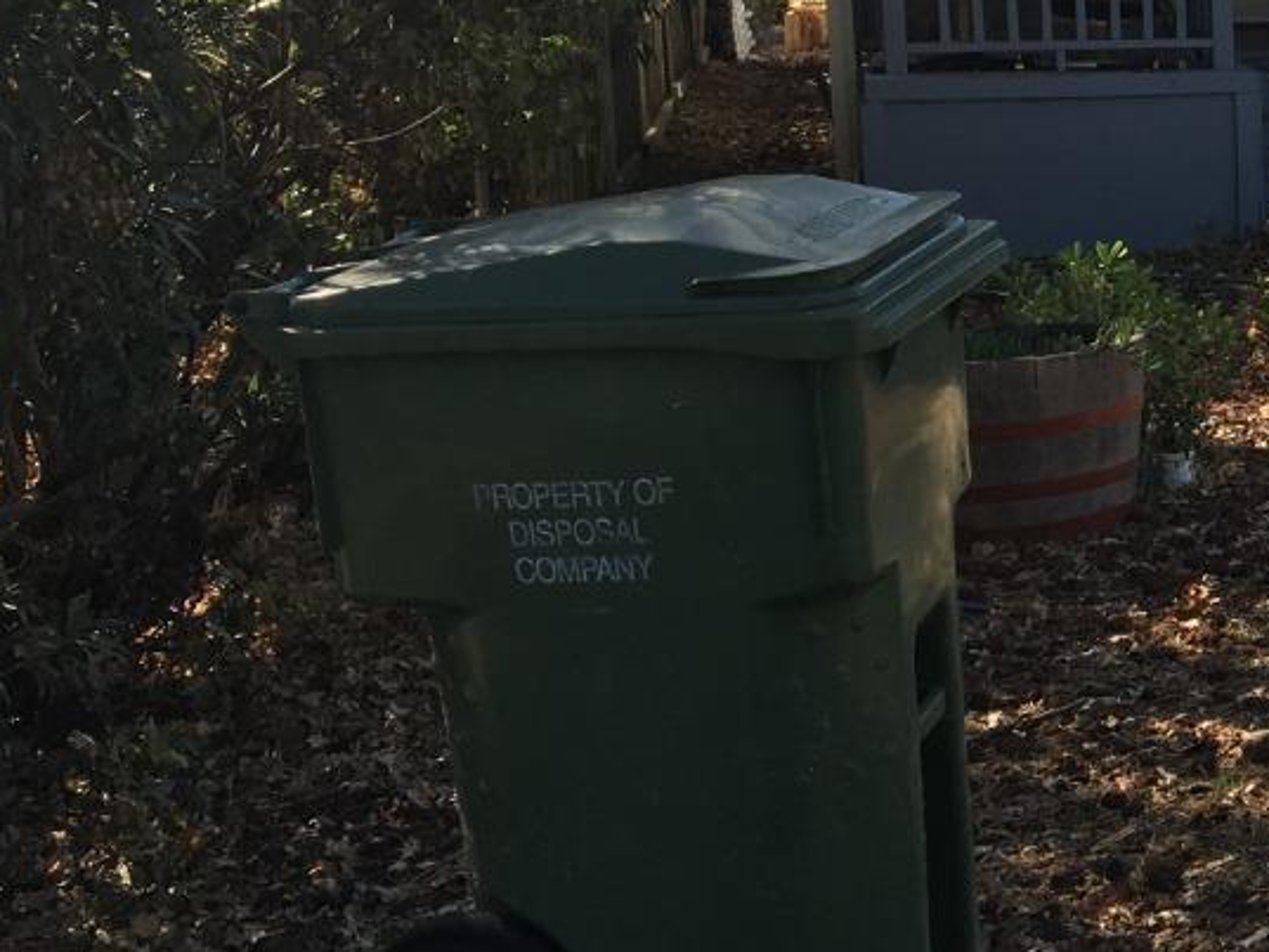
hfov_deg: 21.6
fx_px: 2970
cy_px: 263
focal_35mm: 81
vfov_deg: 18.1
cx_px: 1678
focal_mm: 4.15
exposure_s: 1/534
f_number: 2.2
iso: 25
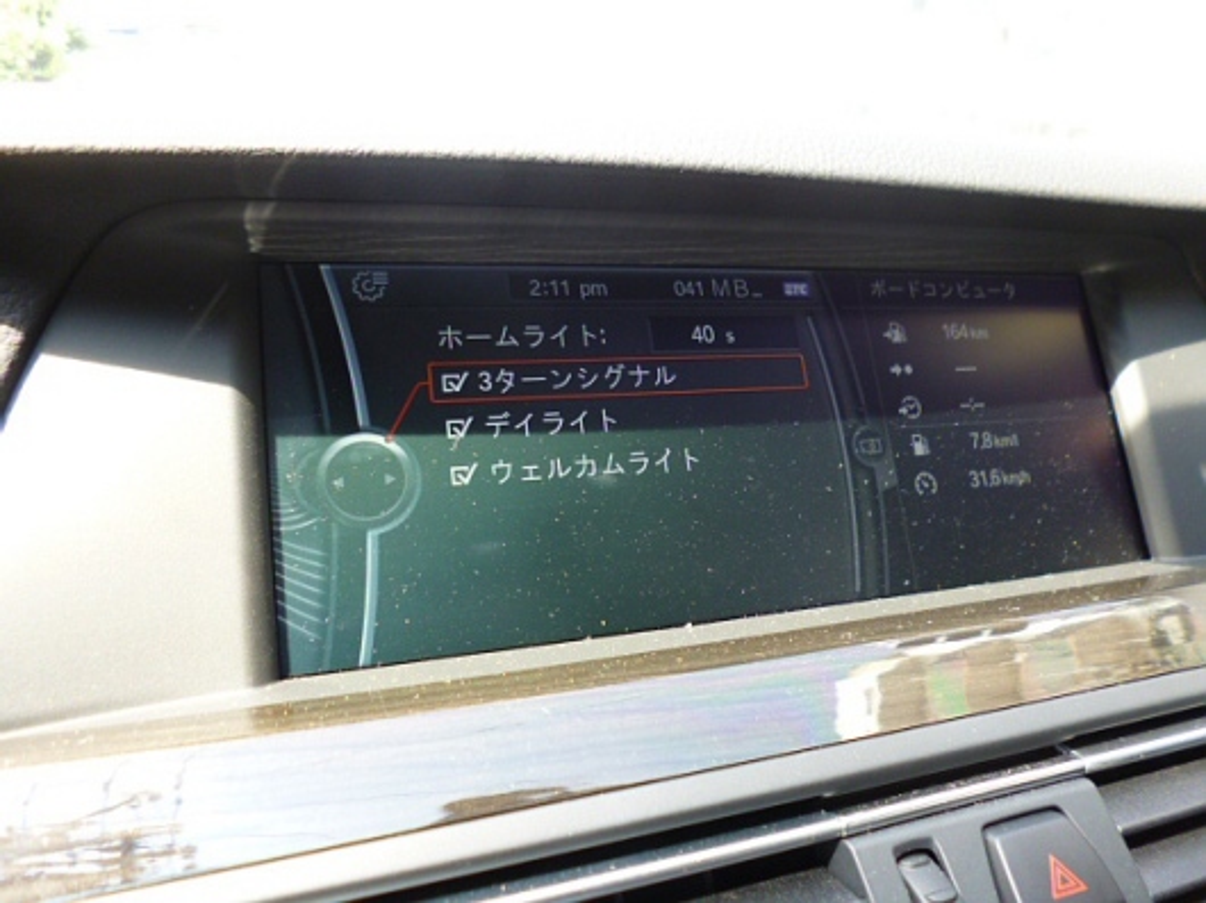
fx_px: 836
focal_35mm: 24
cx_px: 603
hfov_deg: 71.6
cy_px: 452
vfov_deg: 56.8
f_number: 2.5
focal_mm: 4.3
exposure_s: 1/60
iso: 160
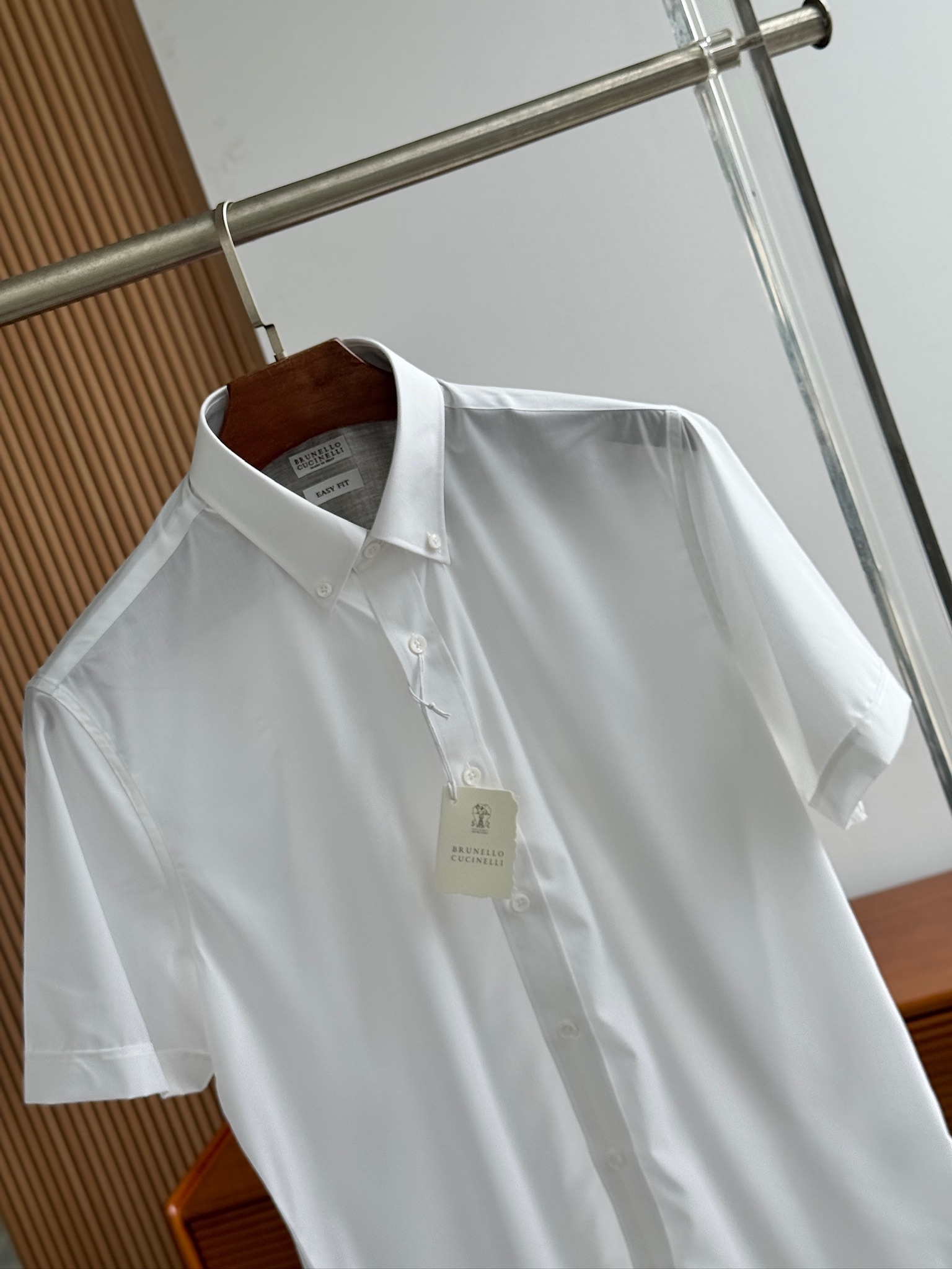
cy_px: 634
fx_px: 1760
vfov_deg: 39.7
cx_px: 476
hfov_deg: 30.3
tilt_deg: -5.6
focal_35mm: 48
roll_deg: +19.8
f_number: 1.78
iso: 64
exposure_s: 1/488
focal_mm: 6.76
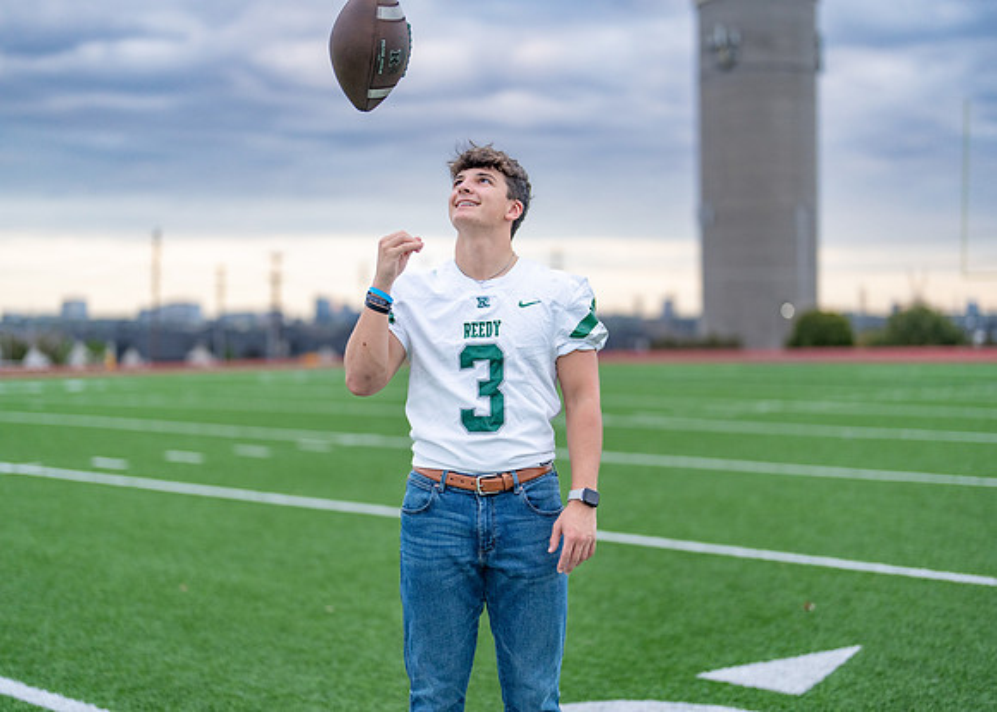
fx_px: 1483
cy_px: 356
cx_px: 498
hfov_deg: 37.2
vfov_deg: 27.0
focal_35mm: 52
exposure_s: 1/1250
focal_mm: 50
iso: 1000
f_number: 1.2
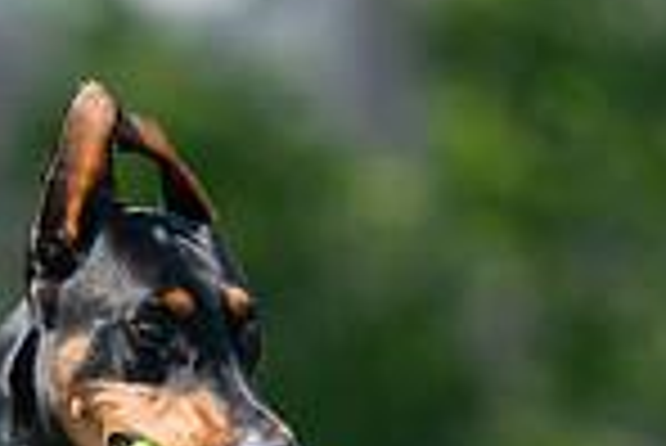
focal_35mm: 2257
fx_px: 41795
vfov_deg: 0.6
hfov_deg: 0.9
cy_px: 800
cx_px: -68
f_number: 6.3
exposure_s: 1/4000
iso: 2500
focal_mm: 576
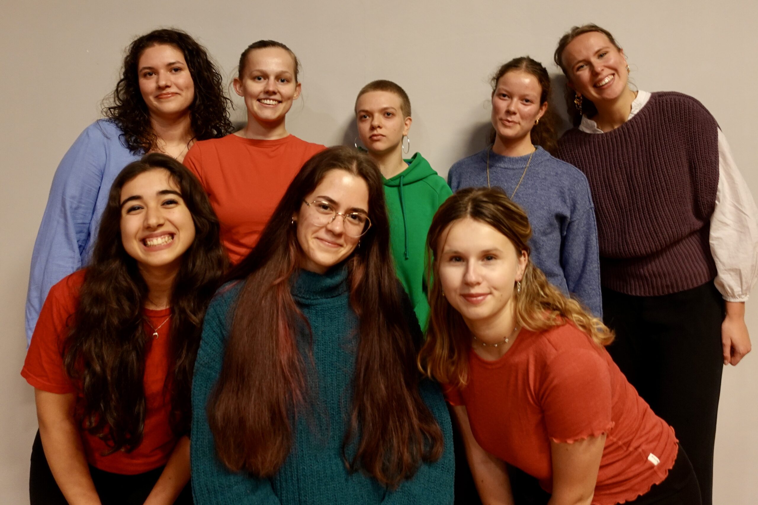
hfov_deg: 73.8
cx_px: 379
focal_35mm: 24
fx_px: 505
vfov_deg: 53.1
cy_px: 252
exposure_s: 1/30
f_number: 1.8
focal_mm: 9.4
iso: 400
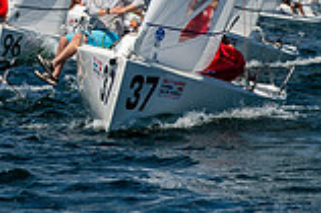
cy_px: -144
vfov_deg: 2.3
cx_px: -69
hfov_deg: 3.4
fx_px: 5407
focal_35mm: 607
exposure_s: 1/2500
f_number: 5.6
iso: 320
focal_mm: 165
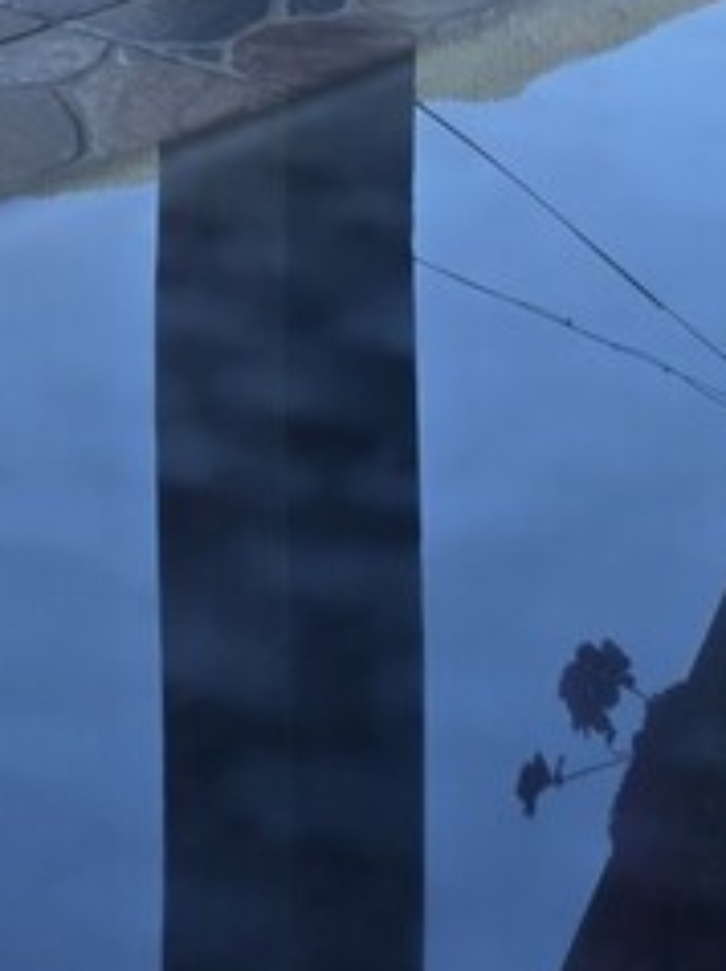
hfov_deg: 14.7
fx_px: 2773
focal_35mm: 99
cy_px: -873
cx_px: 722
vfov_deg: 16.1
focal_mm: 6.3
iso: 80
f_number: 1.7
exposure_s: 1/1433
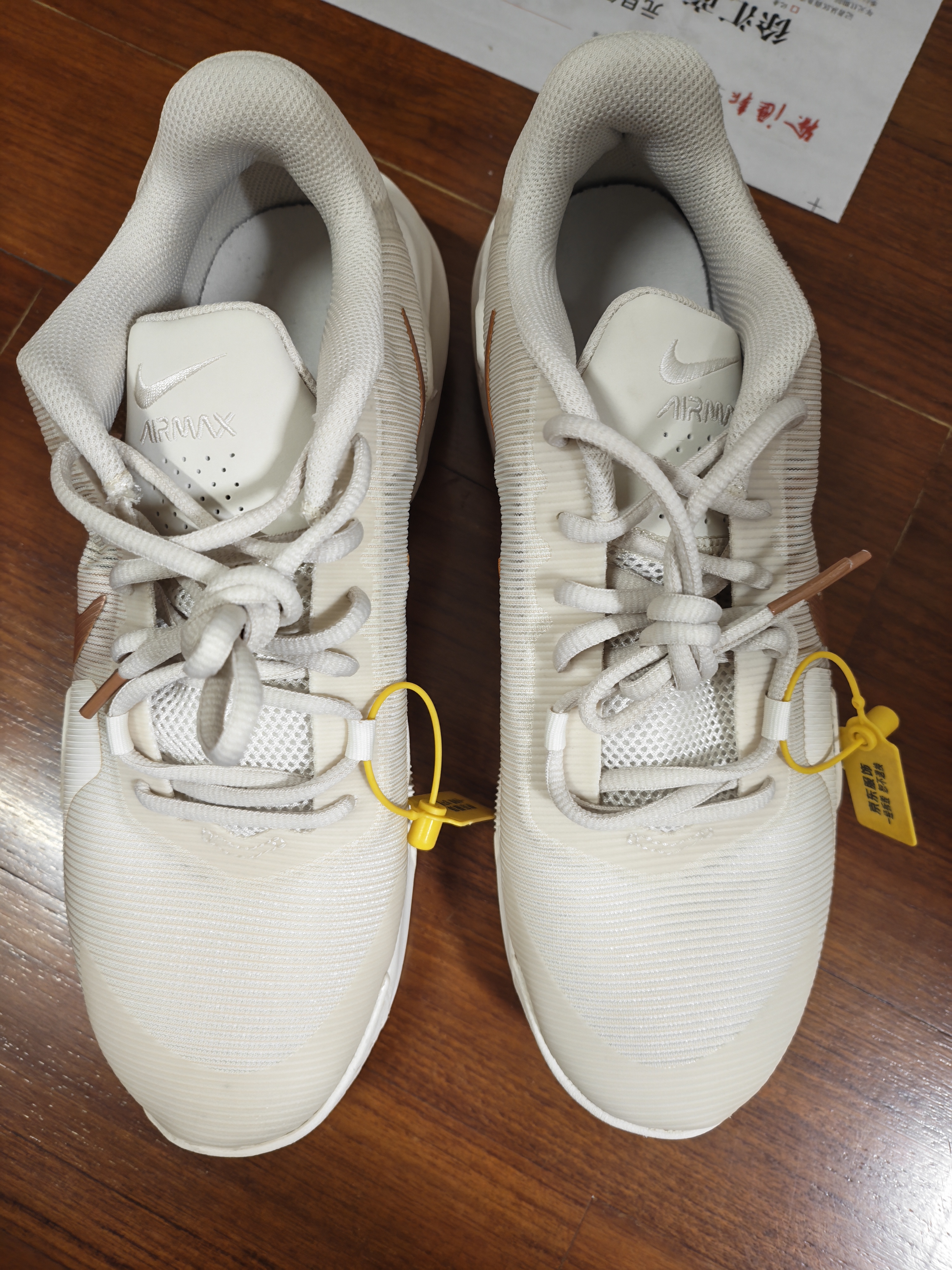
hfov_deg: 56.8
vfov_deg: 71.6
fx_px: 880
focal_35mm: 24
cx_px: 476
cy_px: 635
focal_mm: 5.52
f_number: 1.9
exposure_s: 1/33
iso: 640
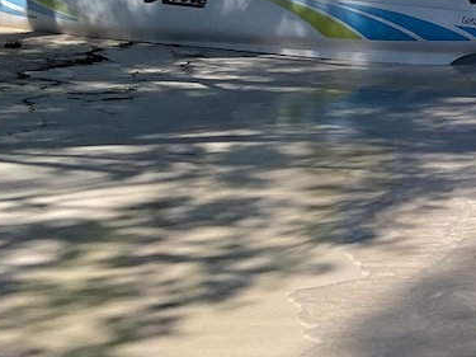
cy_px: -334
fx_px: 1526
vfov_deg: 12.0
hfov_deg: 15.3
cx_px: 859
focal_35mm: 111
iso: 32
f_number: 1.6
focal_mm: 4.2
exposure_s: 1/4000
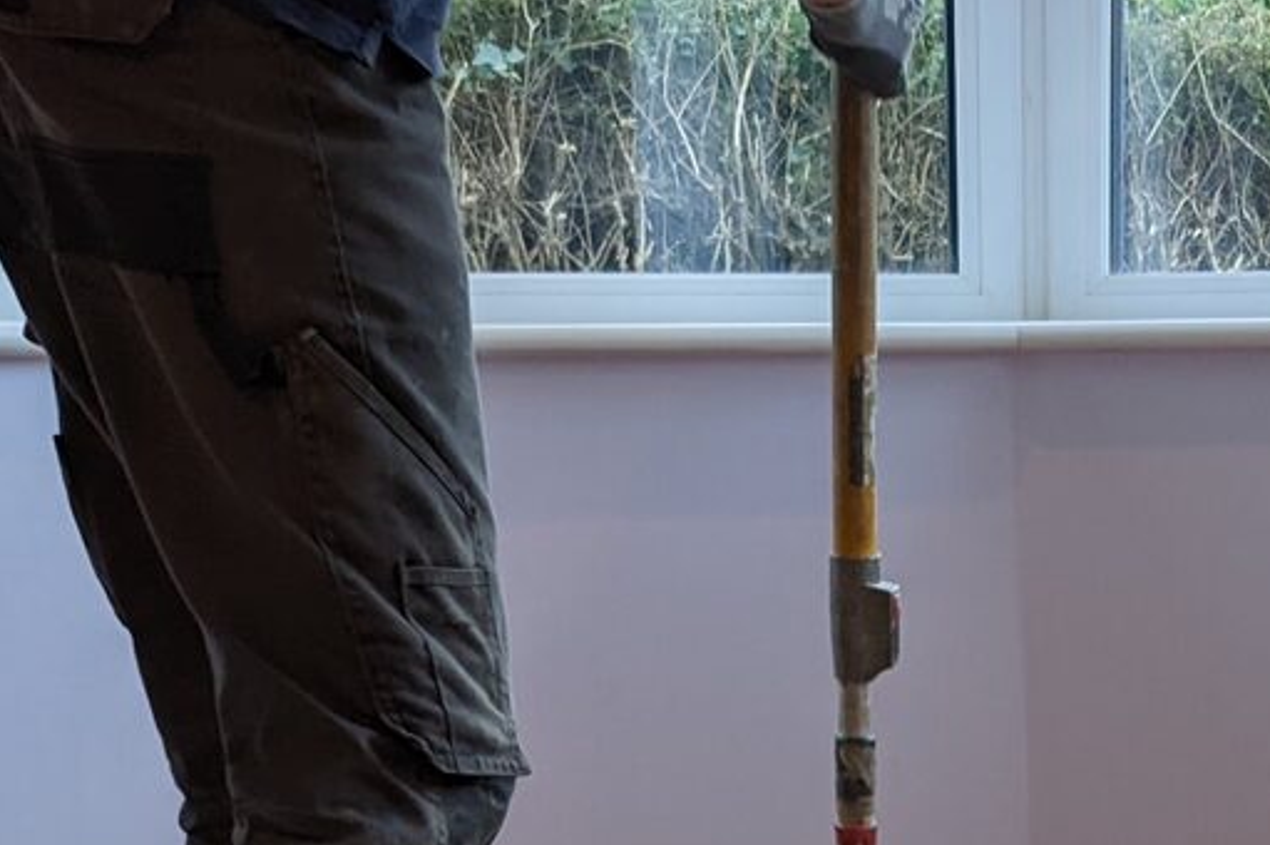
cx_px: 1029
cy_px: 1409
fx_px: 3102
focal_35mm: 88
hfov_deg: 22.8
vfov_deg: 14.1
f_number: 1.73
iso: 56
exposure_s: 1/99.9
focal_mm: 4.38
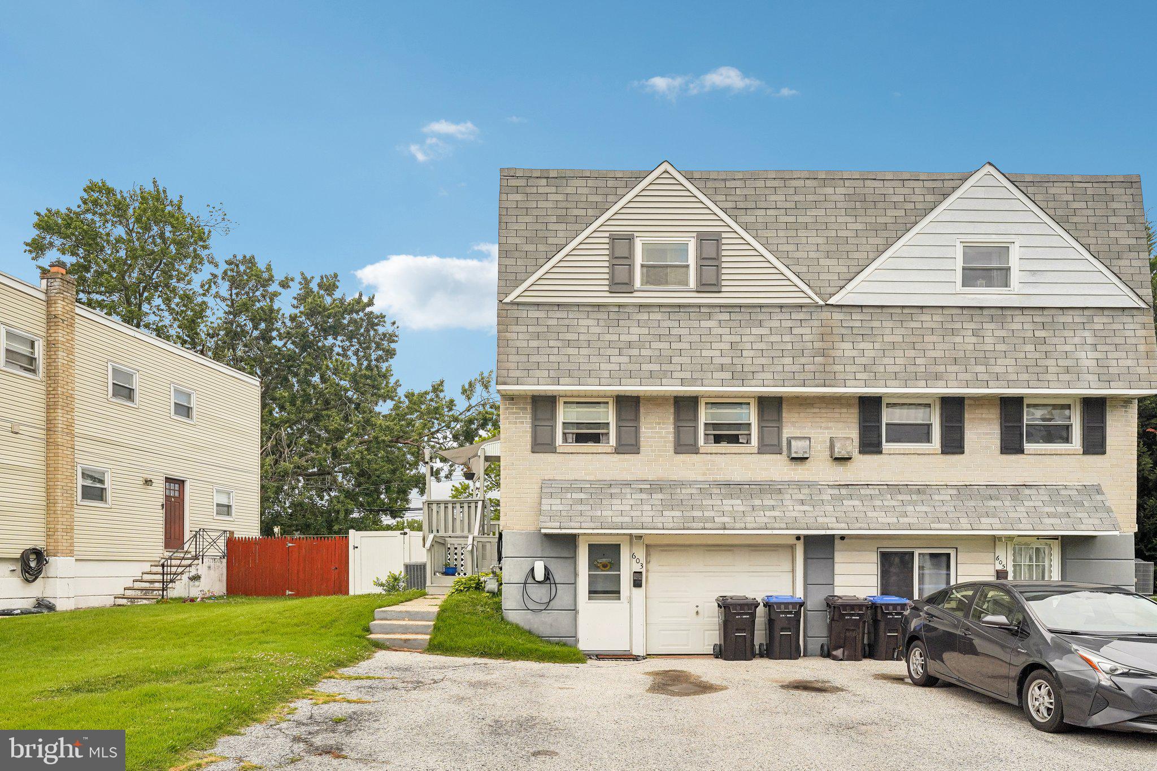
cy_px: 386
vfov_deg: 53.1
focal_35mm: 24
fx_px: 771
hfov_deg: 73.7
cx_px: 578
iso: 500
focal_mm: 24
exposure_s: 1/2500
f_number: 8
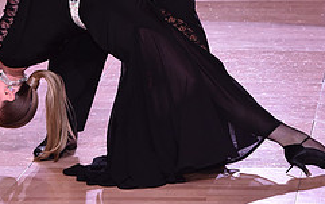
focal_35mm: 270
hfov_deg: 7.8
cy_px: -84
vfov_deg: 4.8
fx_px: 2393
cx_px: 136
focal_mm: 110
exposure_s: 1/250
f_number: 4.5
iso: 1600
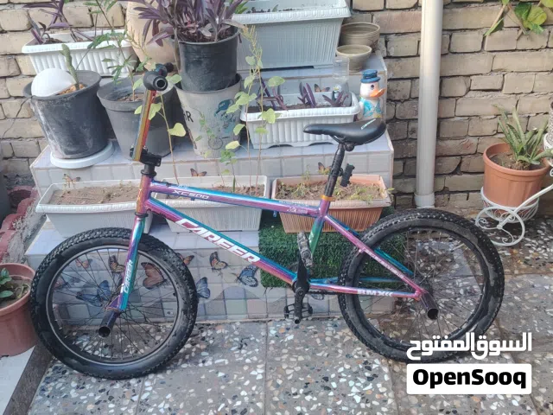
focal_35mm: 35
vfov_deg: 40.7
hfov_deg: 52.6
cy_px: 208
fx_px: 559
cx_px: 276
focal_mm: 5.25
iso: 1241
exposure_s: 1/100
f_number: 1.75
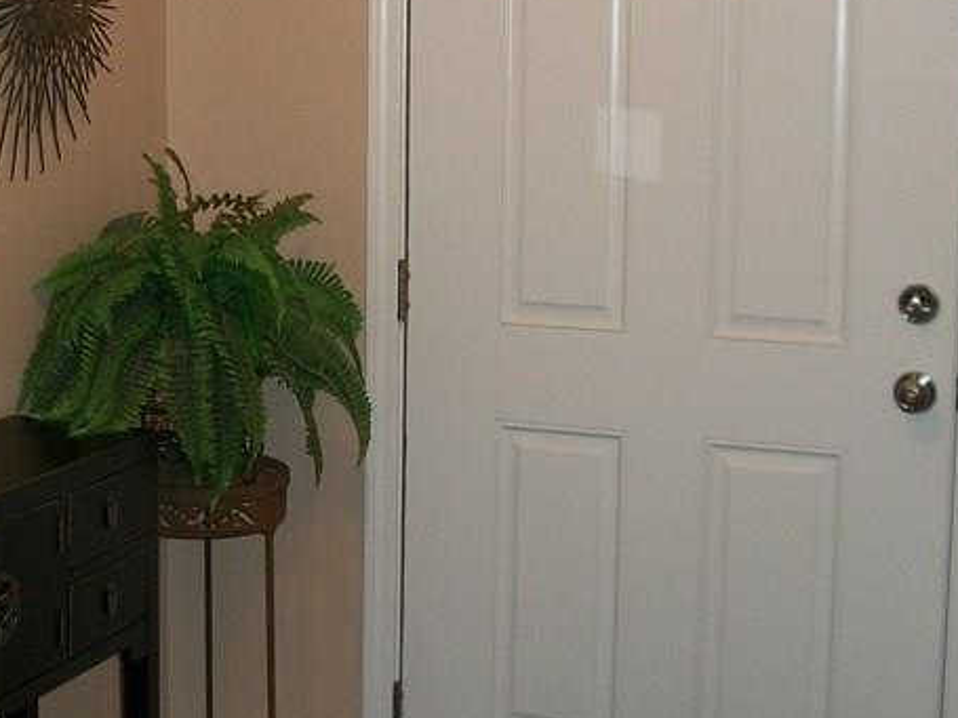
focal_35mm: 72
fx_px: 1992
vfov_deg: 20.4
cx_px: 175
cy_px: 238
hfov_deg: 26.5
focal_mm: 5.7
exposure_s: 1/30
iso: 80
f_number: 2.9
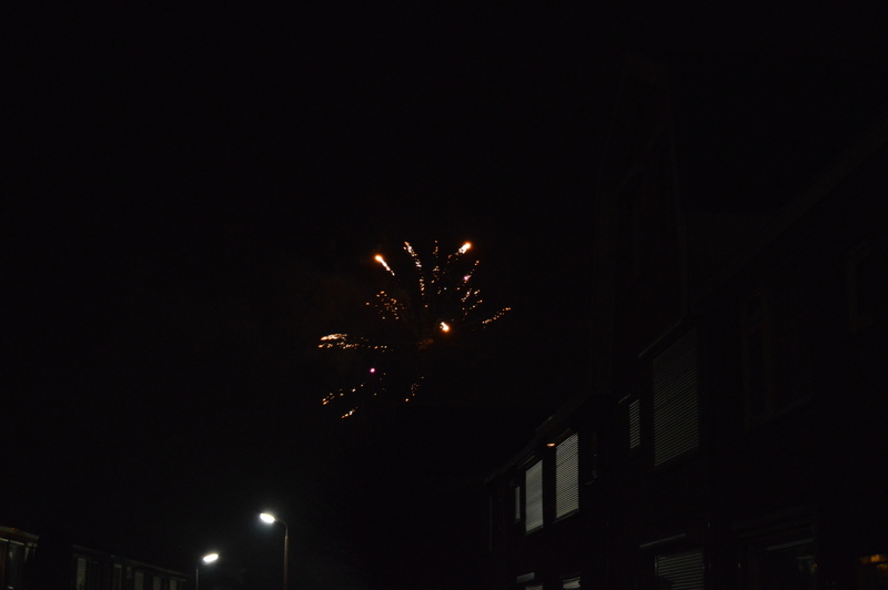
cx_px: 444
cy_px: 295
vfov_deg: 22.6
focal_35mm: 60
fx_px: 1479
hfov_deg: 33.4
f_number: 4.8
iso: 3200
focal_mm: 40
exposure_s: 1/20
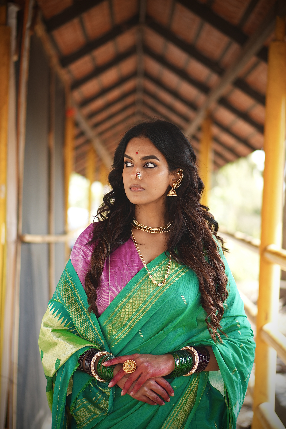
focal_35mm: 75
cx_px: 143
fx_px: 894
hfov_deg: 18.2
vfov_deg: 27.0
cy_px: 214
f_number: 1.8
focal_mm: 50
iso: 160
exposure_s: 1/100
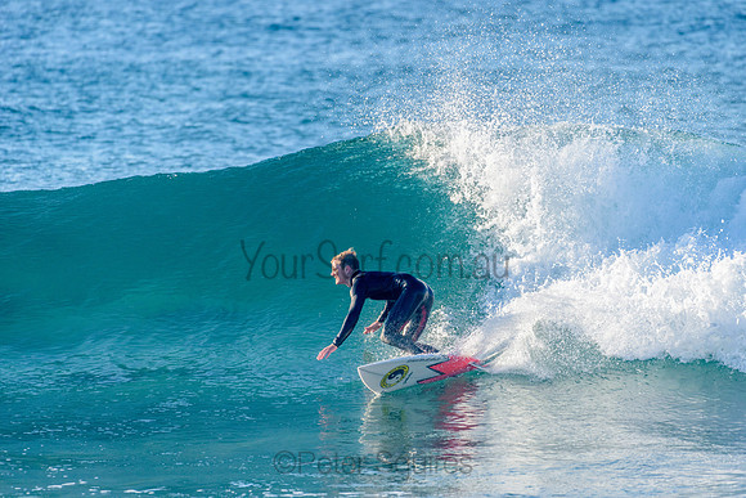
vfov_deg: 2.8
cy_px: 249
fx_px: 10363
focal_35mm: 500
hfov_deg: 4.1
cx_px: 373
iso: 400
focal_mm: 500
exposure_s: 1/2000
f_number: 5.6
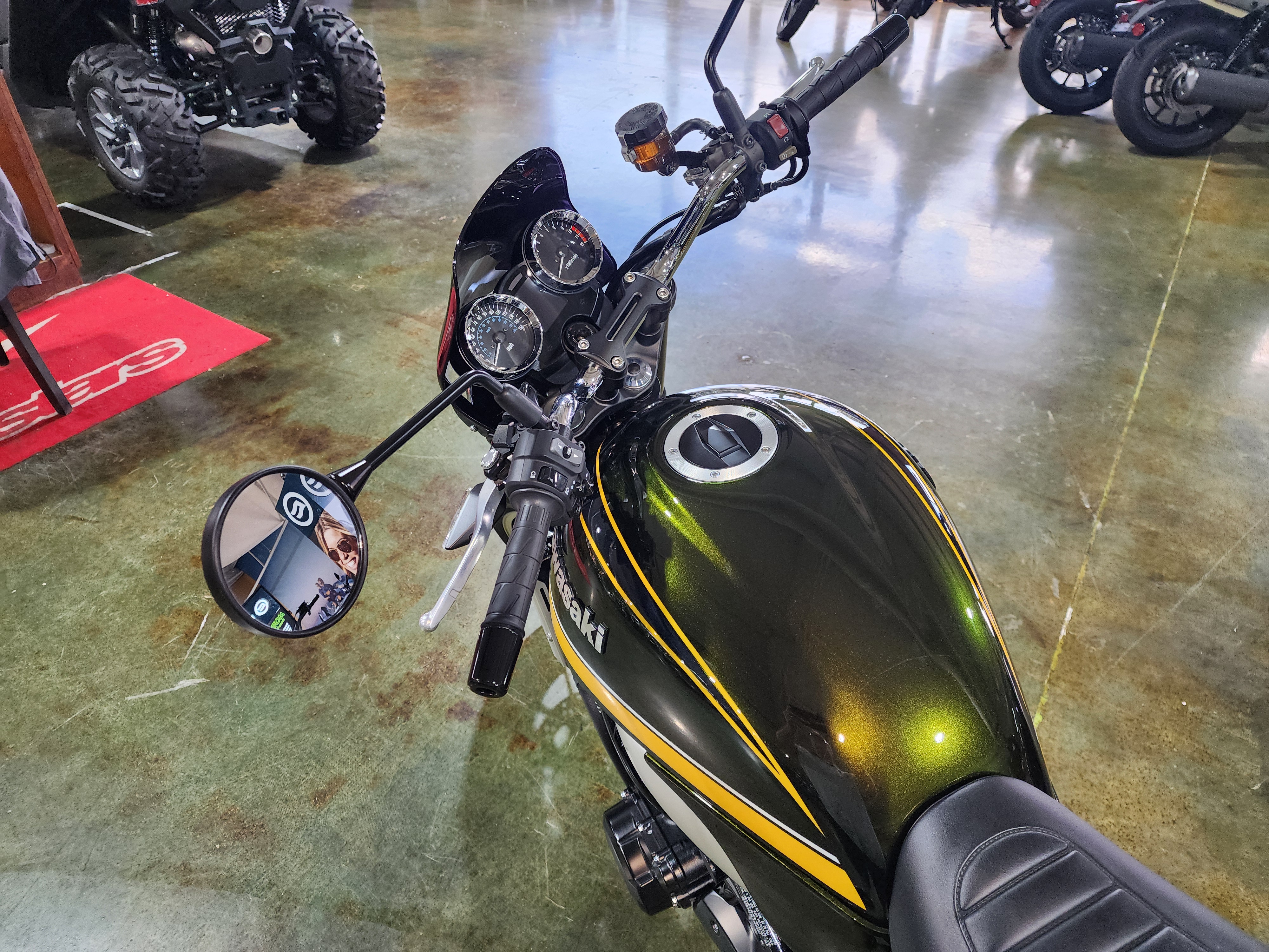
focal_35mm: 23
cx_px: 634
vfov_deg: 58.9
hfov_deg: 73.9
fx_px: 843
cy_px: 476
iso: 200
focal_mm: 6.4
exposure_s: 1/120
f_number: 1.8
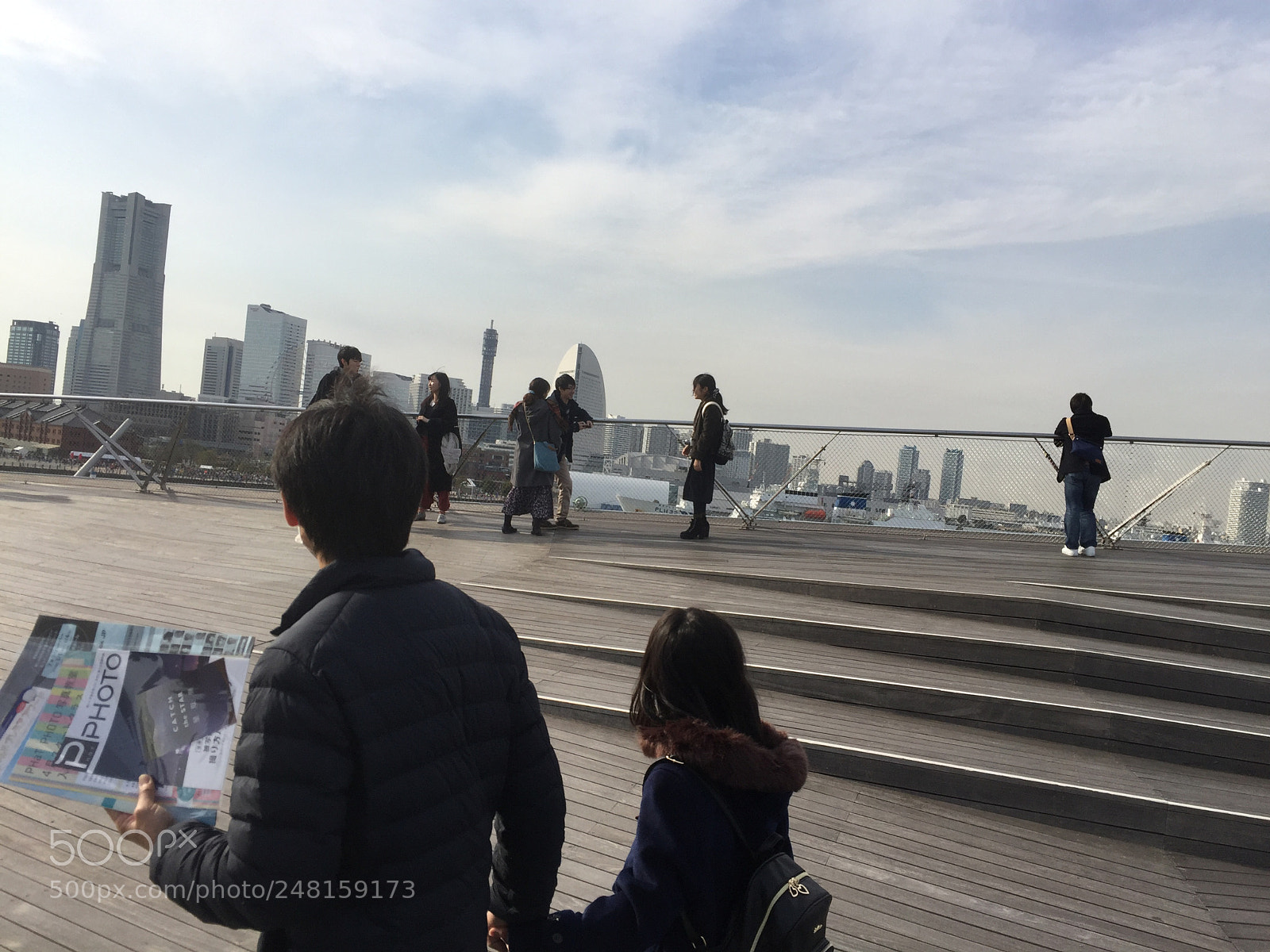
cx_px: 635
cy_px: 476
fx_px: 1064
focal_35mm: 29
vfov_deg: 48.2
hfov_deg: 61.7
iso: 32
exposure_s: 1/2198
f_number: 2.2
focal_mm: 4.15
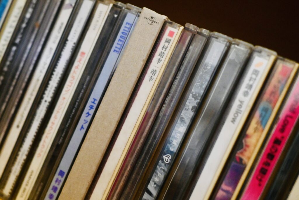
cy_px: 100
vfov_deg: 31.9
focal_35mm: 42
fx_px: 349
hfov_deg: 46.4
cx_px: 150
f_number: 2.8
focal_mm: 28
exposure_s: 1/60
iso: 3600
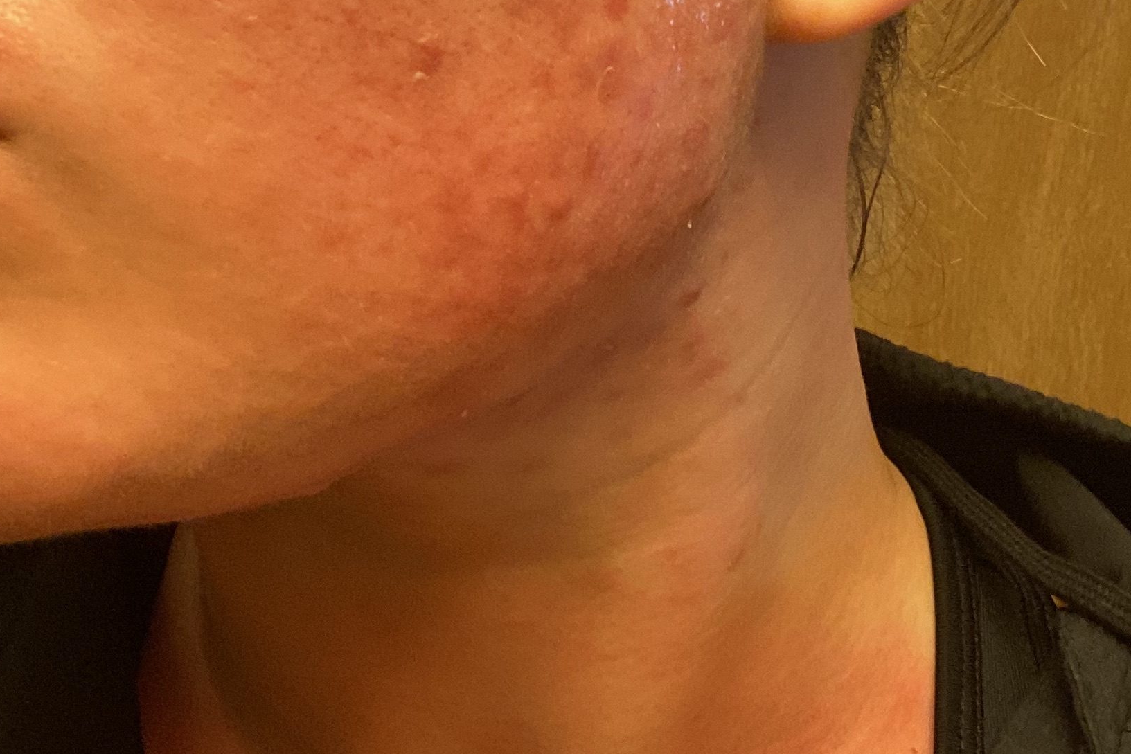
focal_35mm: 59
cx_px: 649
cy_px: 200
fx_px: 1854
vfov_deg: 22.8
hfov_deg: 33.9
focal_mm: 2.71
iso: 200
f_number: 2.2
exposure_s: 1/60
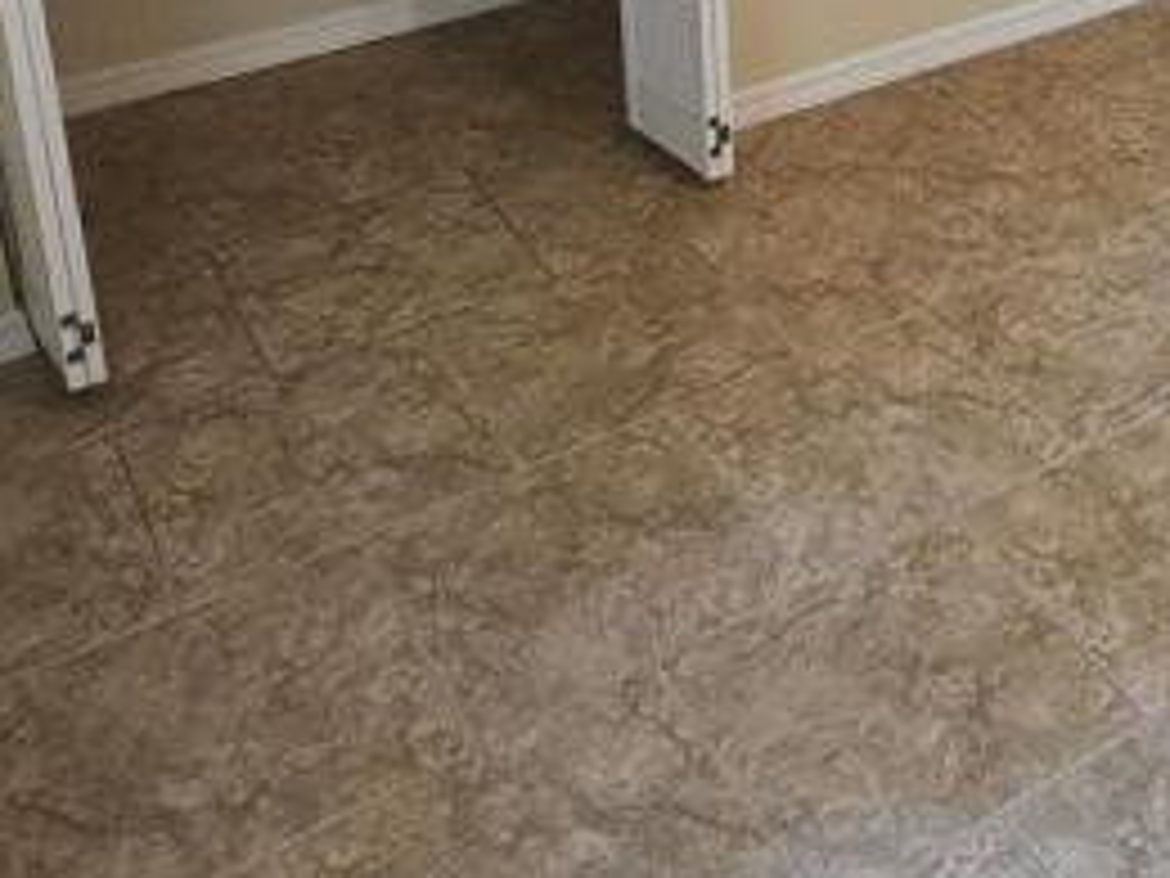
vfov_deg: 26.6
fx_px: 1622
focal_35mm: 48
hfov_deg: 36.1
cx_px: 1148
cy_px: -194
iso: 200
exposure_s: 1/60
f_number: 2.2
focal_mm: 2.2
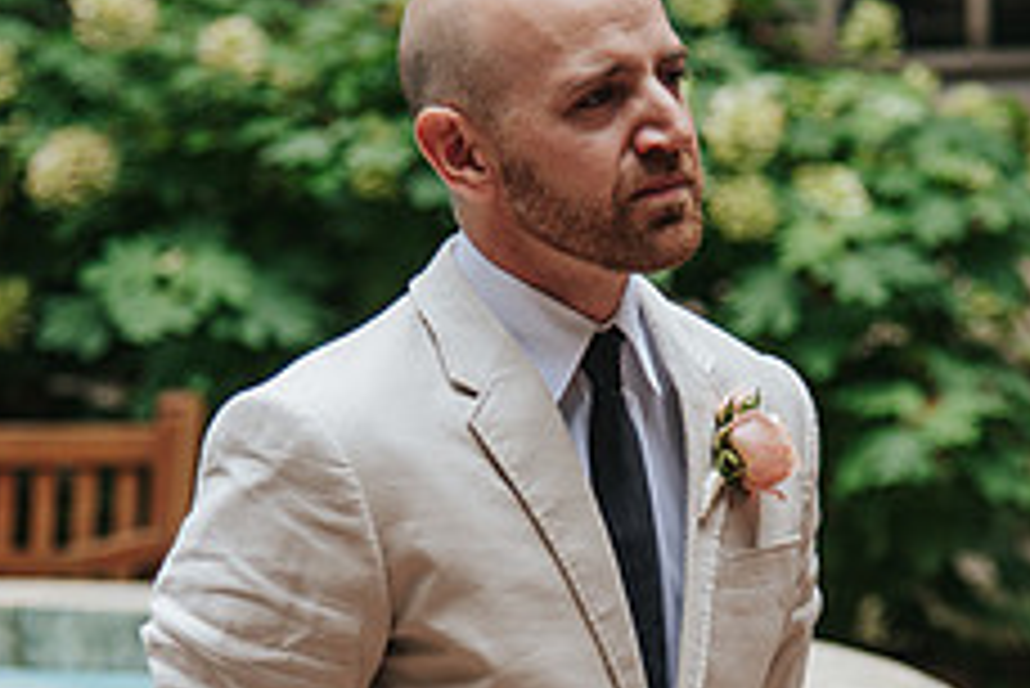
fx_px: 7157
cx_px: 585
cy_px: 483
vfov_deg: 5.5
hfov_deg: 8.2
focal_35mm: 250
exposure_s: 1/500
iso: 280
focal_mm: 95
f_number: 4
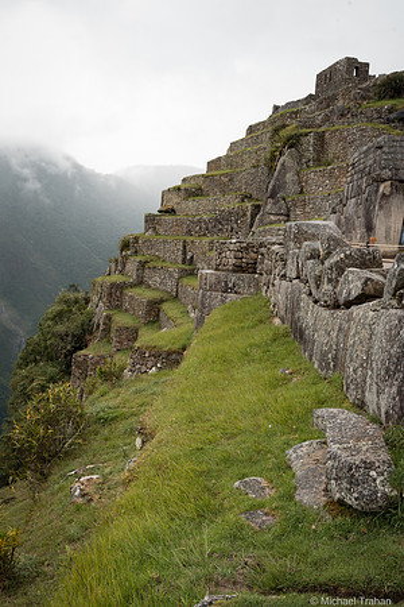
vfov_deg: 51.9
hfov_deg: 35.9
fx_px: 623
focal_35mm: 37
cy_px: 304
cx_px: 202
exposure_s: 1/200
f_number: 10
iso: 640
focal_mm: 37
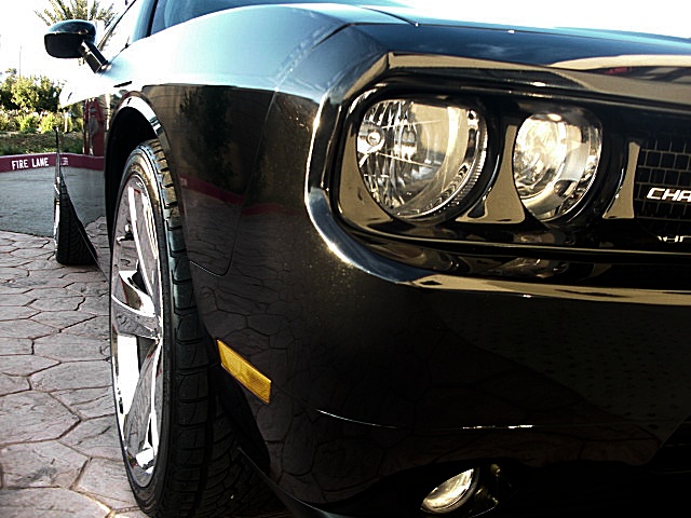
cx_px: 346
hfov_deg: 51.4
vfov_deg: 39.7
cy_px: 259
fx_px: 719
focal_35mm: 36
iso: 100
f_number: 2.8
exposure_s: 1/80
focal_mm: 6.3
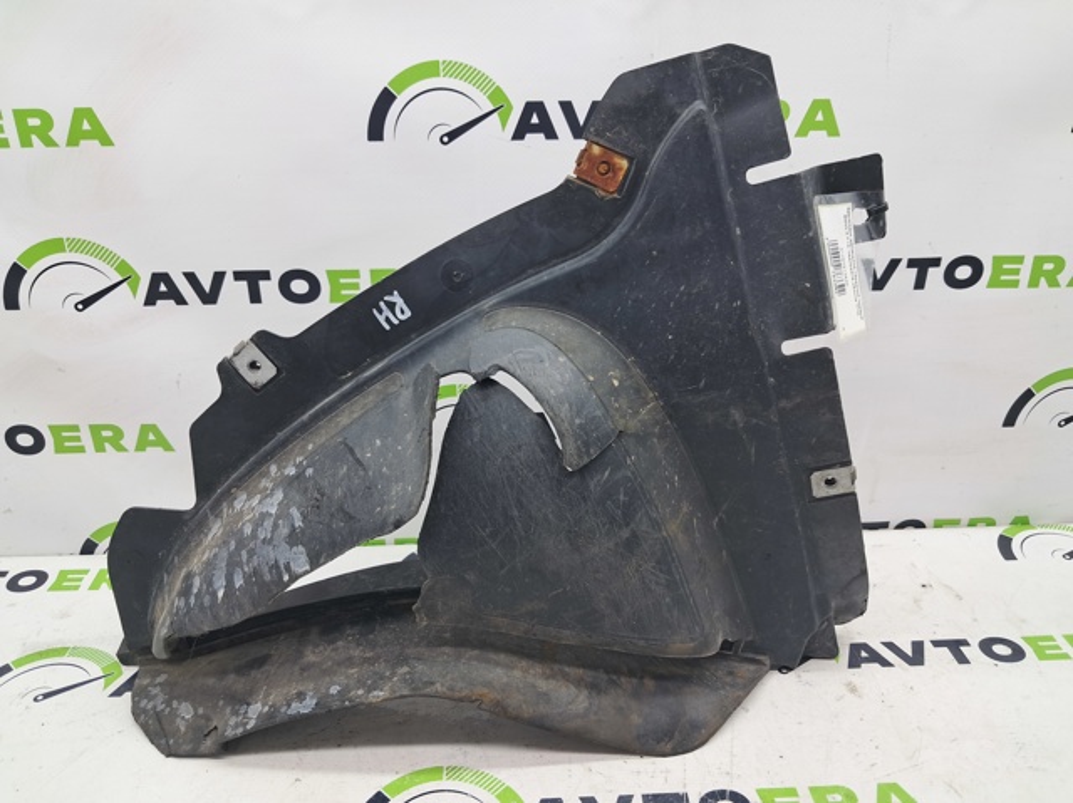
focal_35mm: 27
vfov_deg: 51.3
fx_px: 836
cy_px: 402
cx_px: 536
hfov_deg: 65.4
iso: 50
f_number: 1.8
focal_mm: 4
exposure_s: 1/50
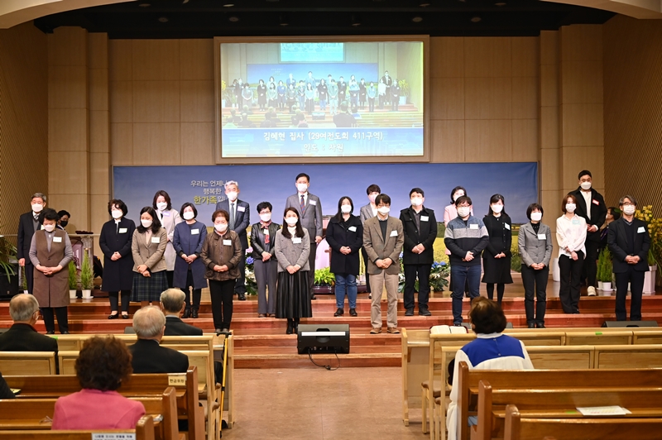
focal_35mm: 47
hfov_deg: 41.9
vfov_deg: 28.6
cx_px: 331
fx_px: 864
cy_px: 220
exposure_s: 1/200
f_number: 3.5
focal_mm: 47
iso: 1000
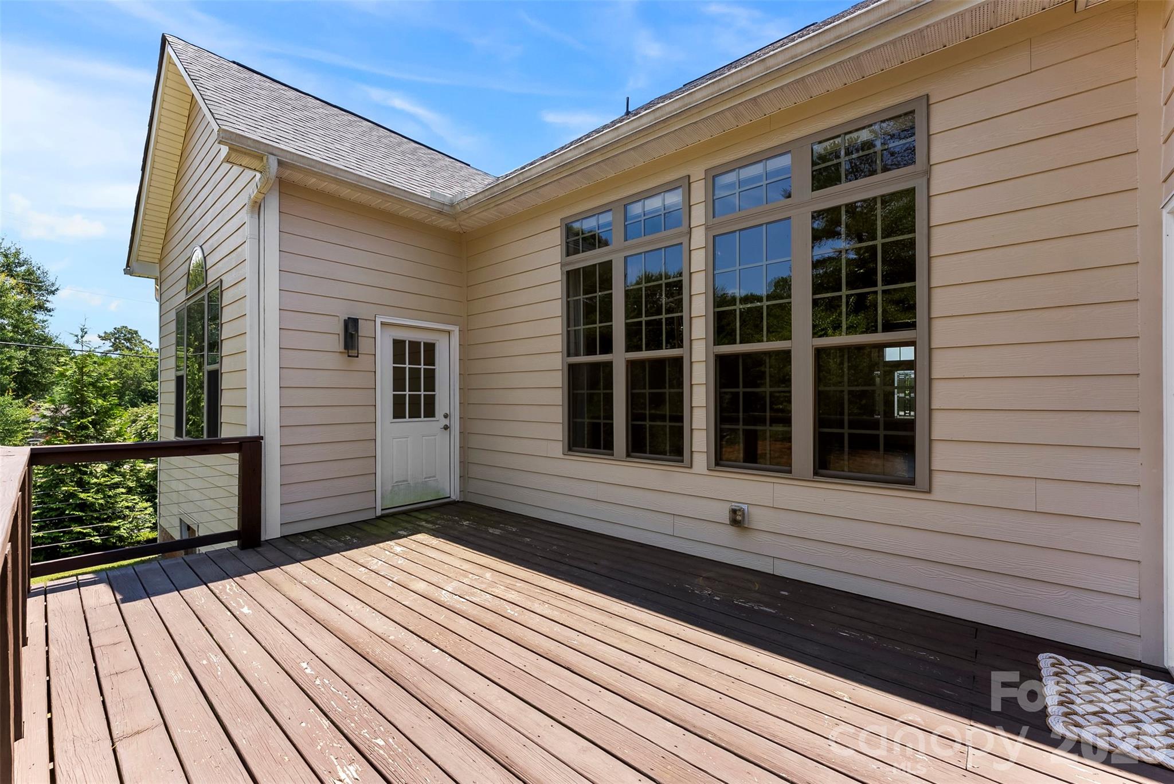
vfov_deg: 81.3
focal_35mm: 14
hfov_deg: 104.2
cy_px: 392
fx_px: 457
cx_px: 587
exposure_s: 1/160
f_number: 9
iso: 500
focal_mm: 14
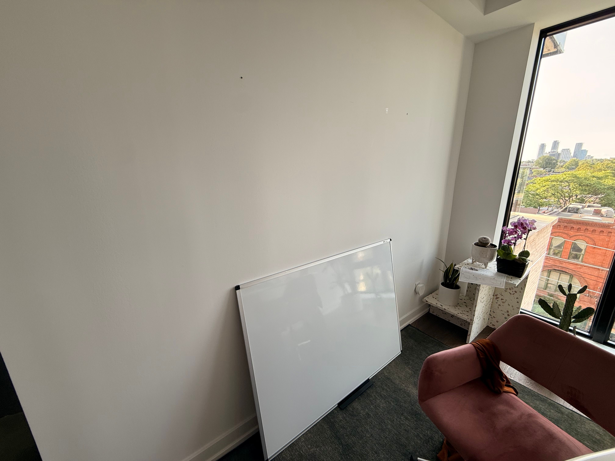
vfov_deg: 85.7
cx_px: 308
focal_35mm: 14
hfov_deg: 102.1
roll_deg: +0.3
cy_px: 230
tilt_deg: -14.0
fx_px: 249
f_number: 2.2
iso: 64
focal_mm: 2.22
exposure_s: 1/99
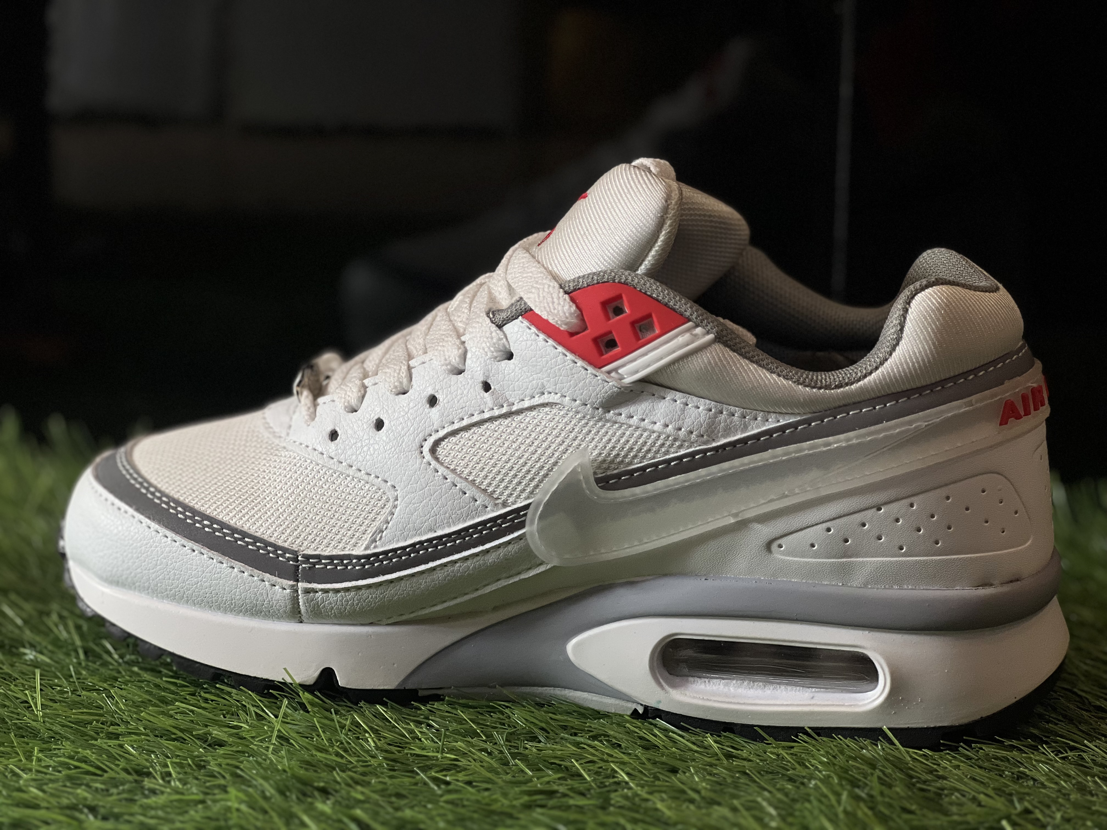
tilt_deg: -13.6
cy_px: 415
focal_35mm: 77
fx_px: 2462
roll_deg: -1.7
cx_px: 554
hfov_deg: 25.3
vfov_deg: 19.1
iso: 80
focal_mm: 9
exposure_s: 1/120
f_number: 2.8
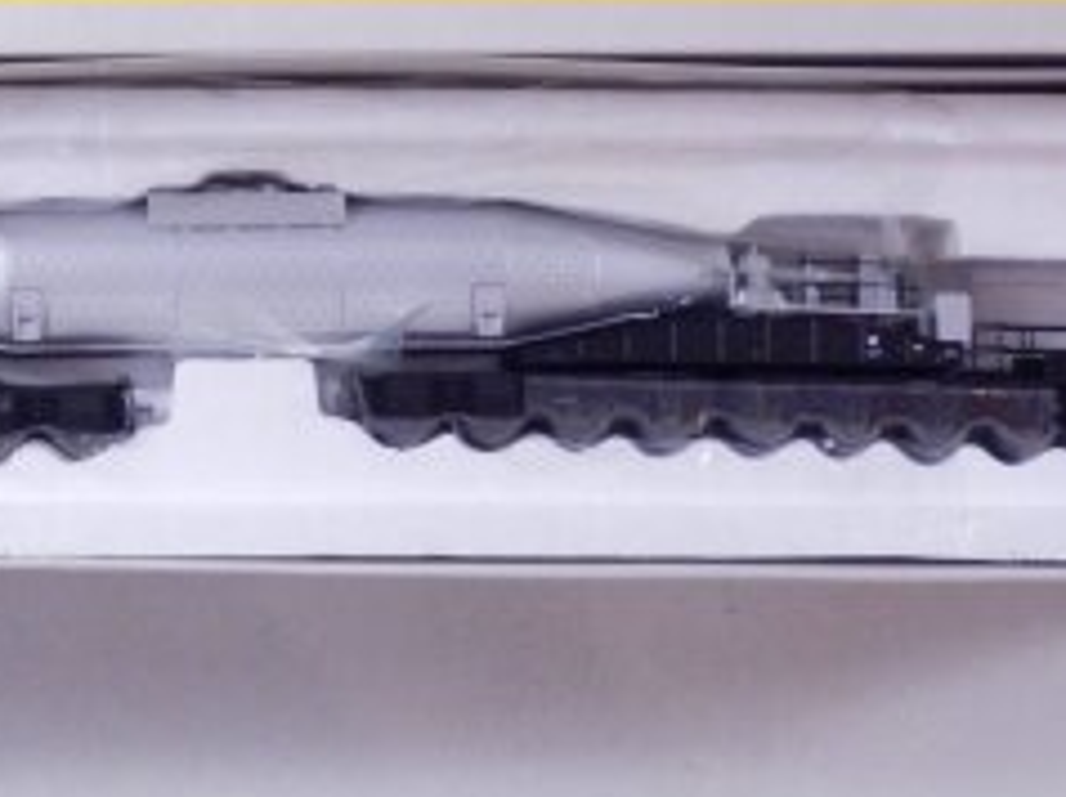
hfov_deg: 19.3
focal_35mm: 101
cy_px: 45
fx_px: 3107
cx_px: 237
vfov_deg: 14.4
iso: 500
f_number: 3.7
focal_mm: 7.3
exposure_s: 1/160
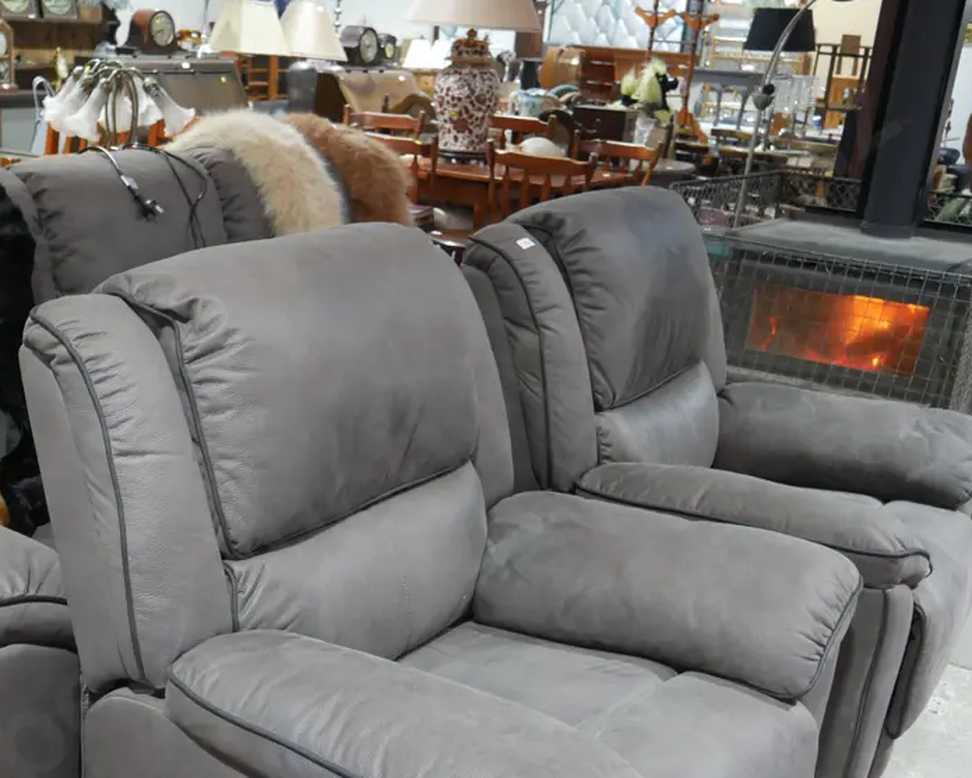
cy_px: 533
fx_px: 1323
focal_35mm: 46
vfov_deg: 32.4
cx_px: 311
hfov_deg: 39.8
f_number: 3.6
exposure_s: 1/60
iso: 800
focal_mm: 16
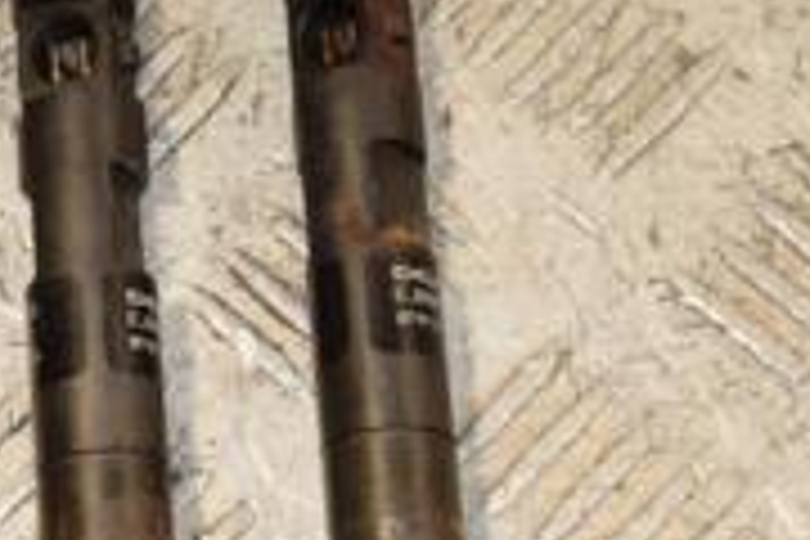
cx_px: -54
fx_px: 3930
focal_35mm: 175
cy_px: 356
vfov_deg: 7.9
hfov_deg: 11.6
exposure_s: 1/200
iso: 800
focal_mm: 35
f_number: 7.1
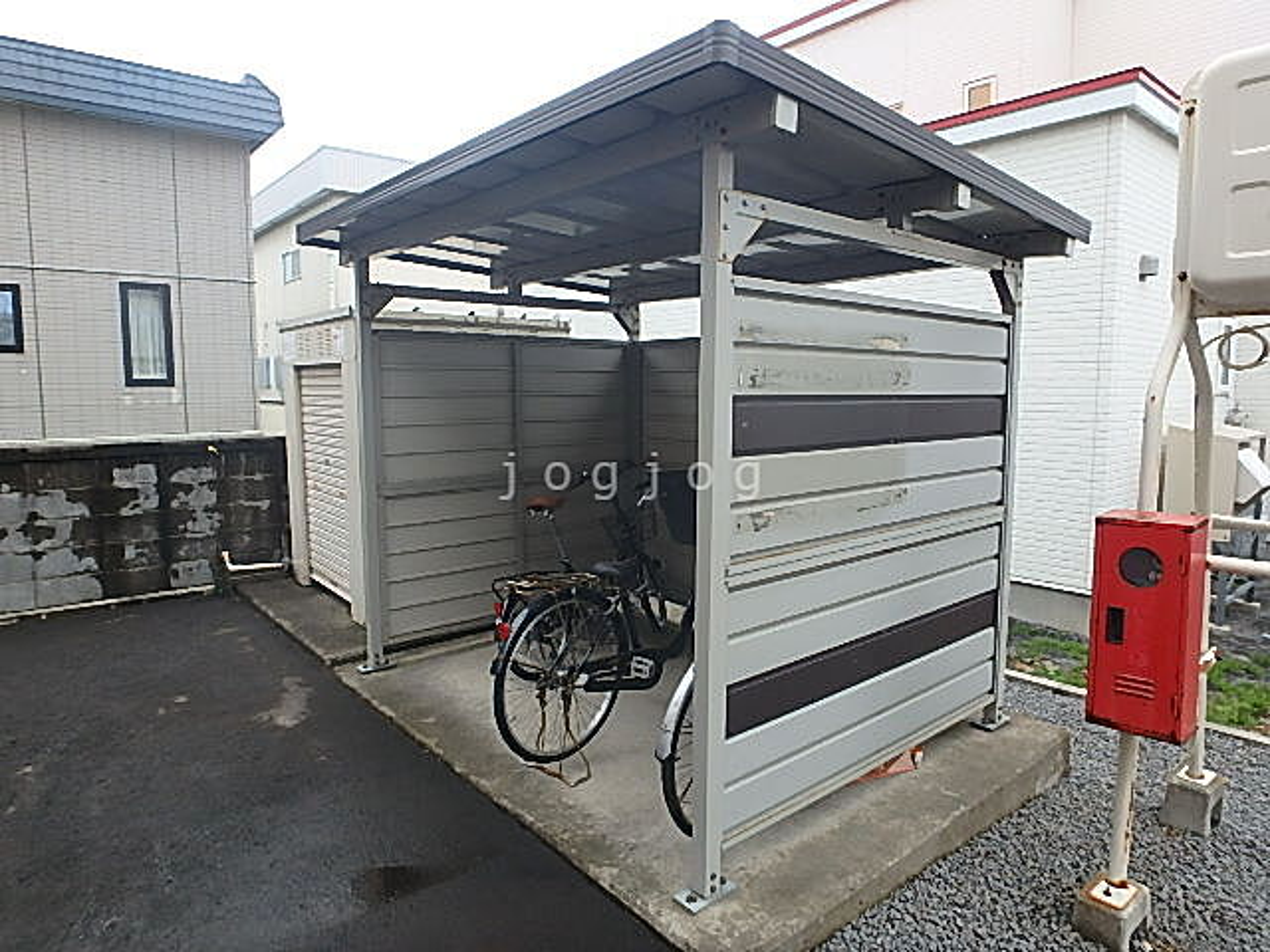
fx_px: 770
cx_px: 635
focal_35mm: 21
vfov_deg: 63.4
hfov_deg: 79.0
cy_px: 476
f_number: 3.5
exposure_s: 1/250
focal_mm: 3.7
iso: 160
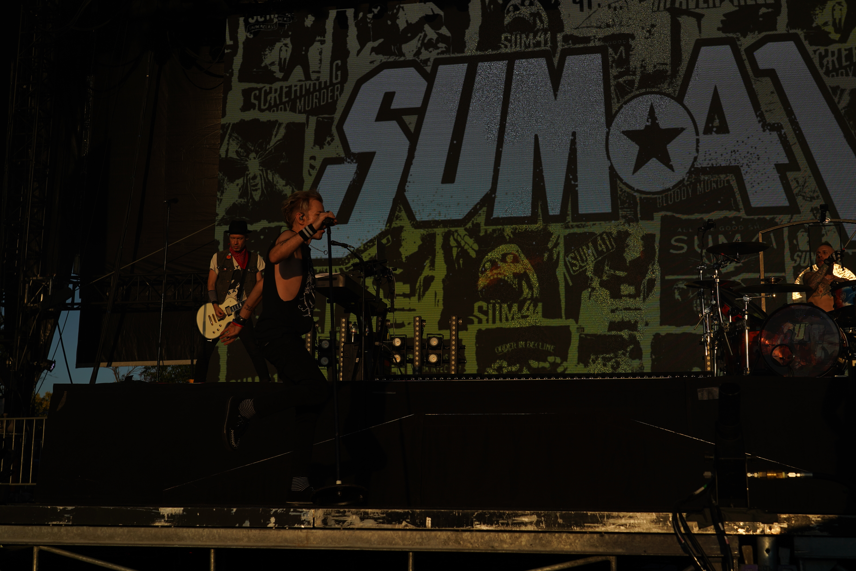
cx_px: 428
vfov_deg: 30.5
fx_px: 1046
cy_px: 286
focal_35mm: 44
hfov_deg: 44.5
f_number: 8
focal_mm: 44
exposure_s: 1/800
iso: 100
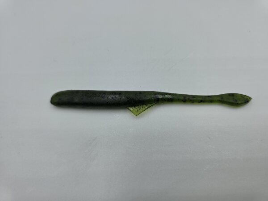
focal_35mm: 23
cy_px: 100
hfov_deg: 73.9
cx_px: 134
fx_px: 178
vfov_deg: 58.9
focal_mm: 6.3
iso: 80
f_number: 1.7
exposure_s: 1/3100
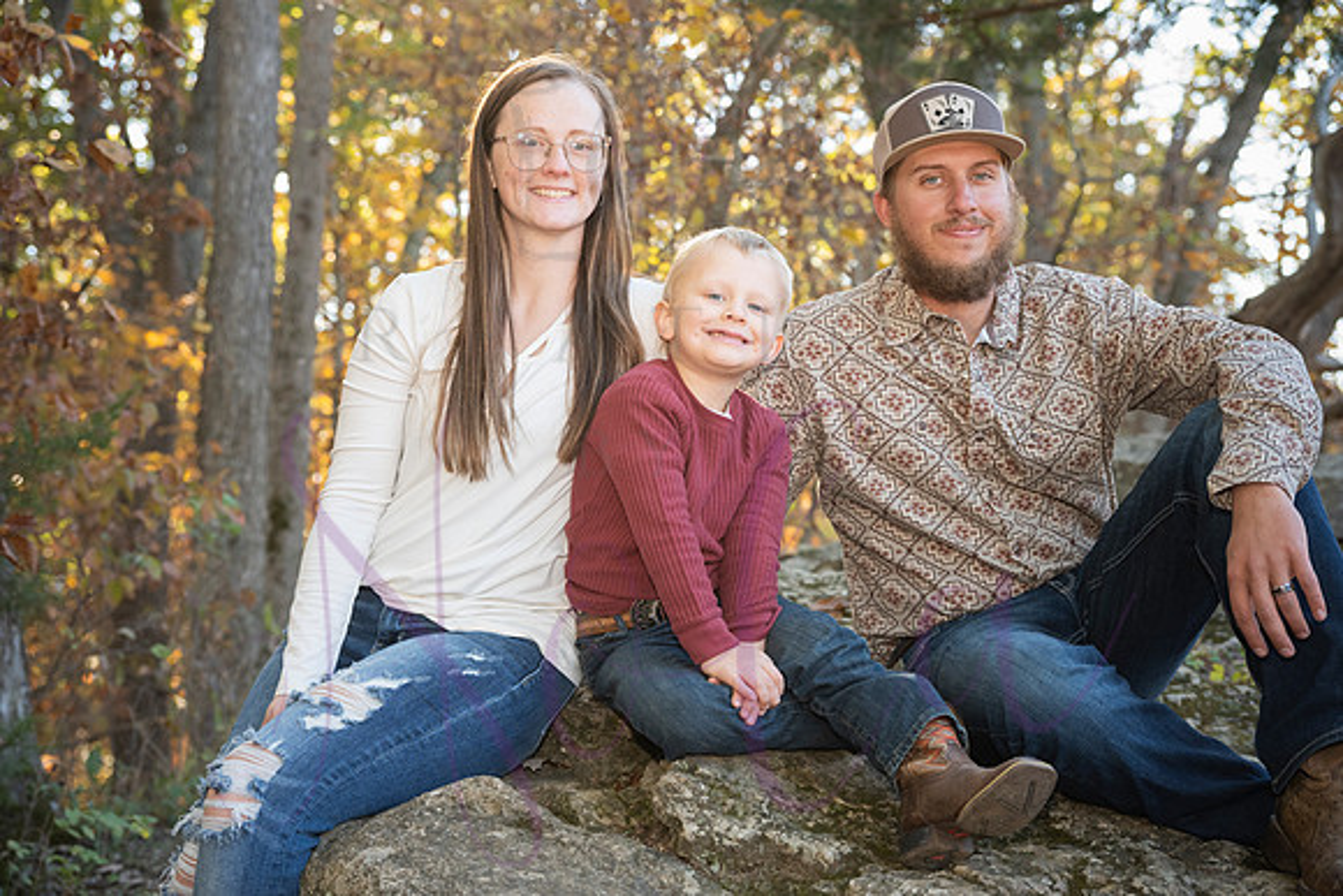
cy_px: 448
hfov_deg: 37.5
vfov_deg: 25.6
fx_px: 1976
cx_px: 672
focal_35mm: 53
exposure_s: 1/500
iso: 1600
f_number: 4
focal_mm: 52
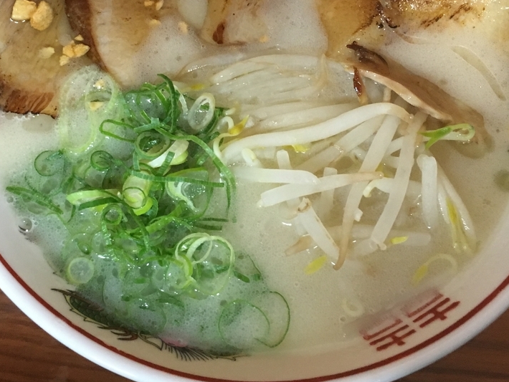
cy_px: 116
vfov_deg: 29.4
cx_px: 223
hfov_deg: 38.8
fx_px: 721
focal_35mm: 49
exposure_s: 1/30
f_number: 2.2
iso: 160
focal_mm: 4.15
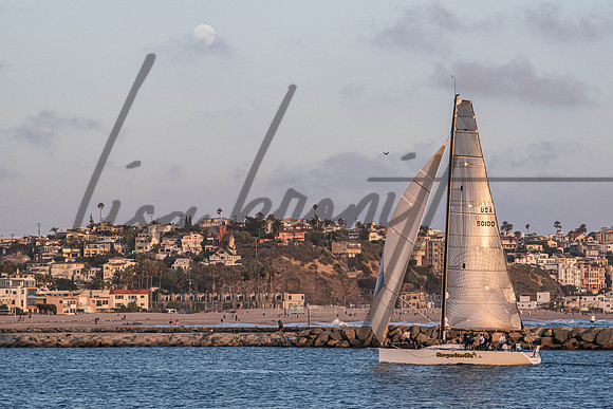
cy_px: 204
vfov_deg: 9.2
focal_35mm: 150
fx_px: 2555
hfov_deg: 13.7
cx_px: 306
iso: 1600
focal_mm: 98
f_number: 10
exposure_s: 1/160
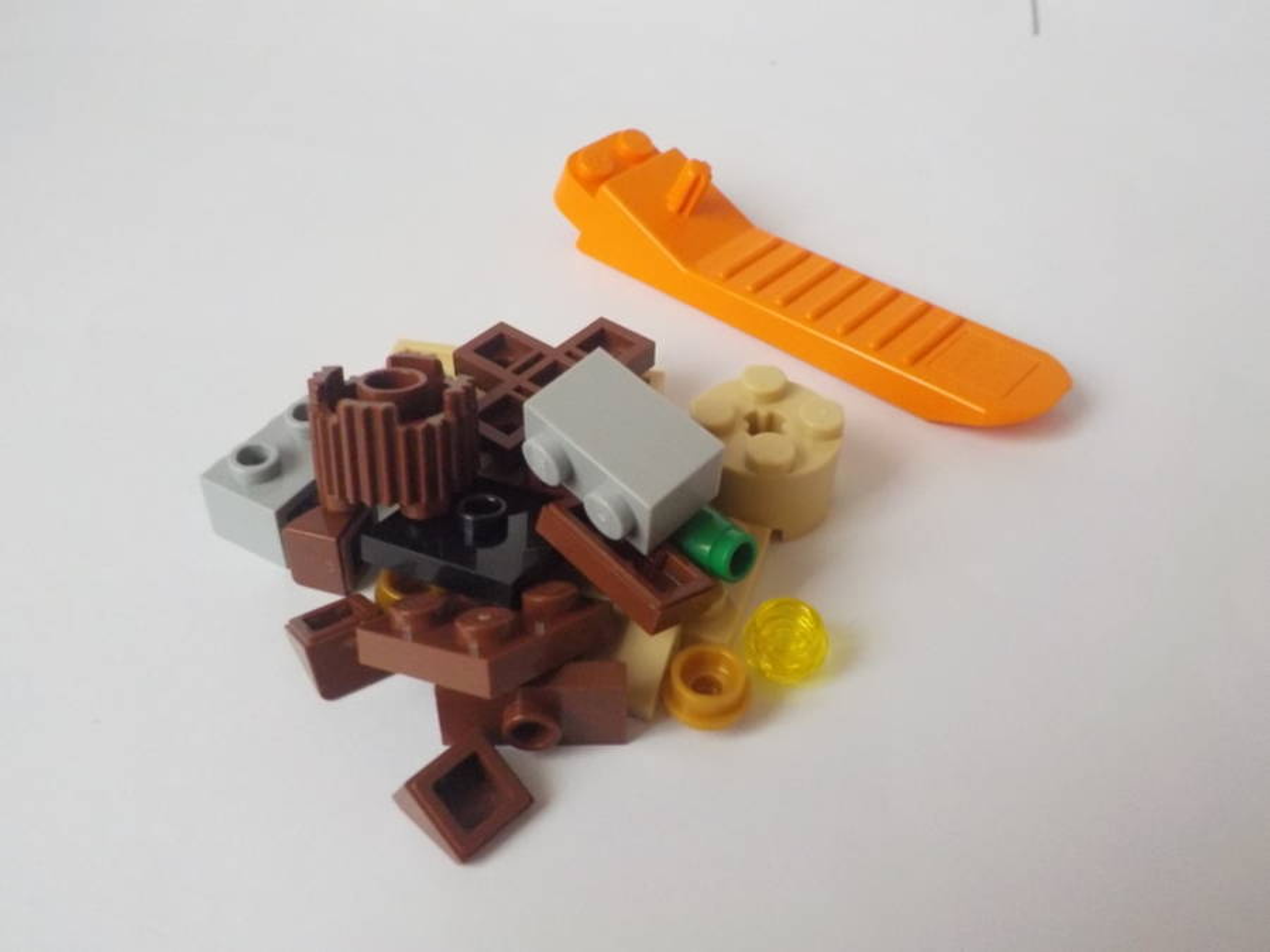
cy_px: 476
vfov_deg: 46.8
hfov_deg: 60.0
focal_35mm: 30
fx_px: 1101
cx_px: 635
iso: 800
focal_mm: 4.1
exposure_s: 1/15
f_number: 3.3
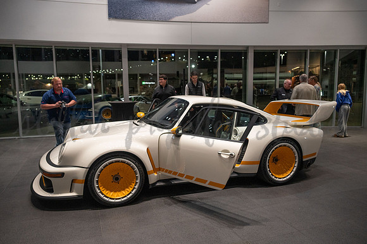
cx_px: 184
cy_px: 122
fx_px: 280
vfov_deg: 47.1
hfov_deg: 66.4
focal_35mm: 28
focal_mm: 27.5
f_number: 4.2
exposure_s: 1/200
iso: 4000
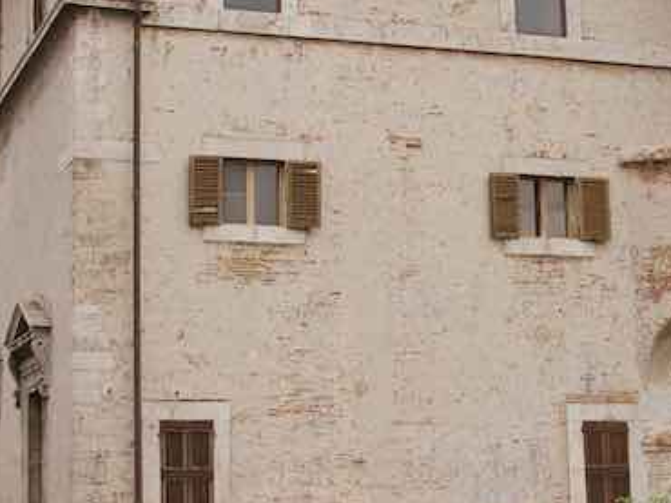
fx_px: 1743
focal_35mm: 90
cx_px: 421
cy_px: 289
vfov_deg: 16.4
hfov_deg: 21.7
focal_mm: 13
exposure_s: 1/250
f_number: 4
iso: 400
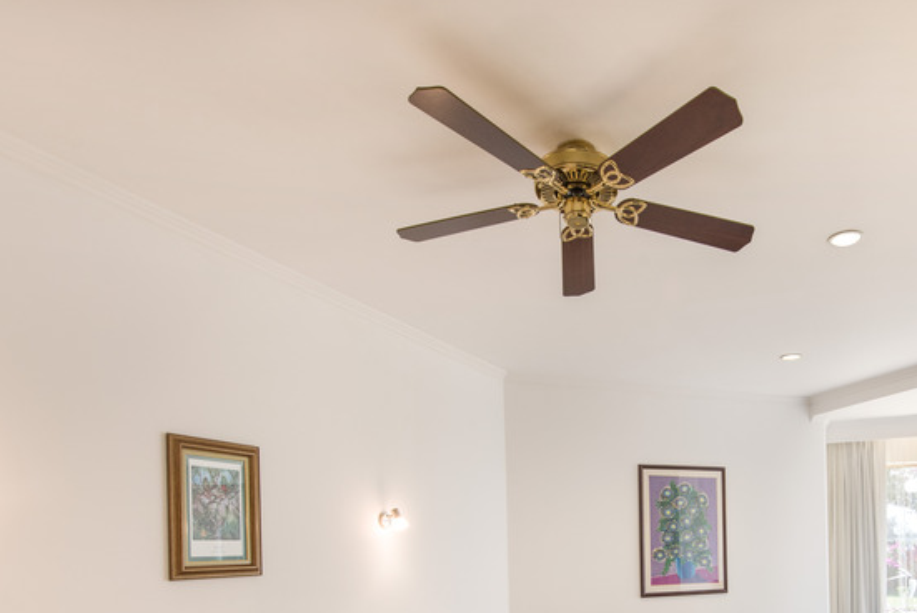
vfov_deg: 44.7
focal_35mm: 26
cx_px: 637
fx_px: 663
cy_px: 561
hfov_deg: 66.8
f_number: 9
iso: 250
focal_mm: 14
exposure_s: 1/6
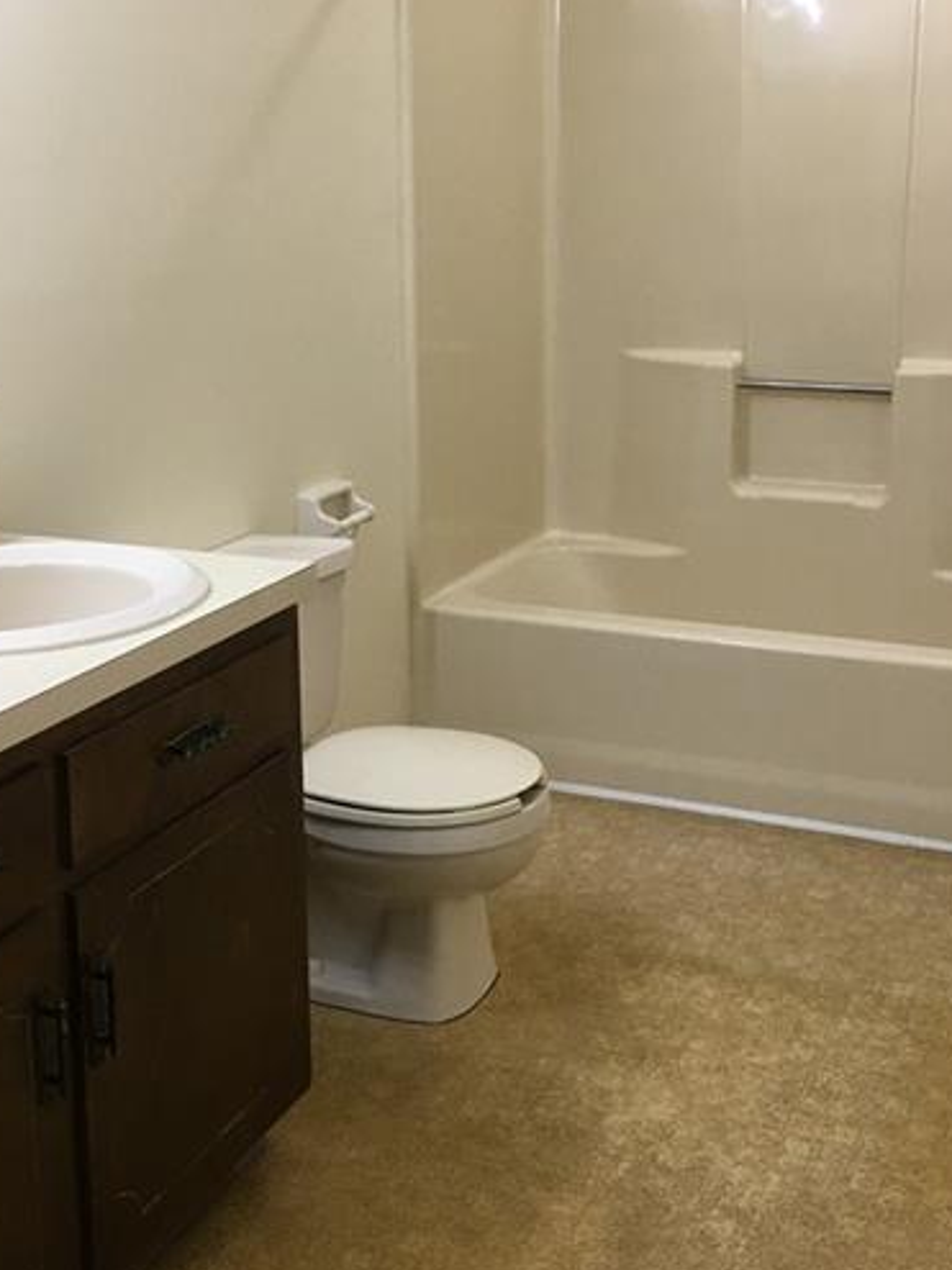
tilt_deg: -11.7
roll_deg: +1.4
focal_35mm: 45
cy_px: 464
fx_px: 1651
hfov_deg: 32.2
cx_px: 495
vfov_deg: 41.7
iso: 40
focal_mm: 4.15
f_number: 2.2
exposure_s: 1/30
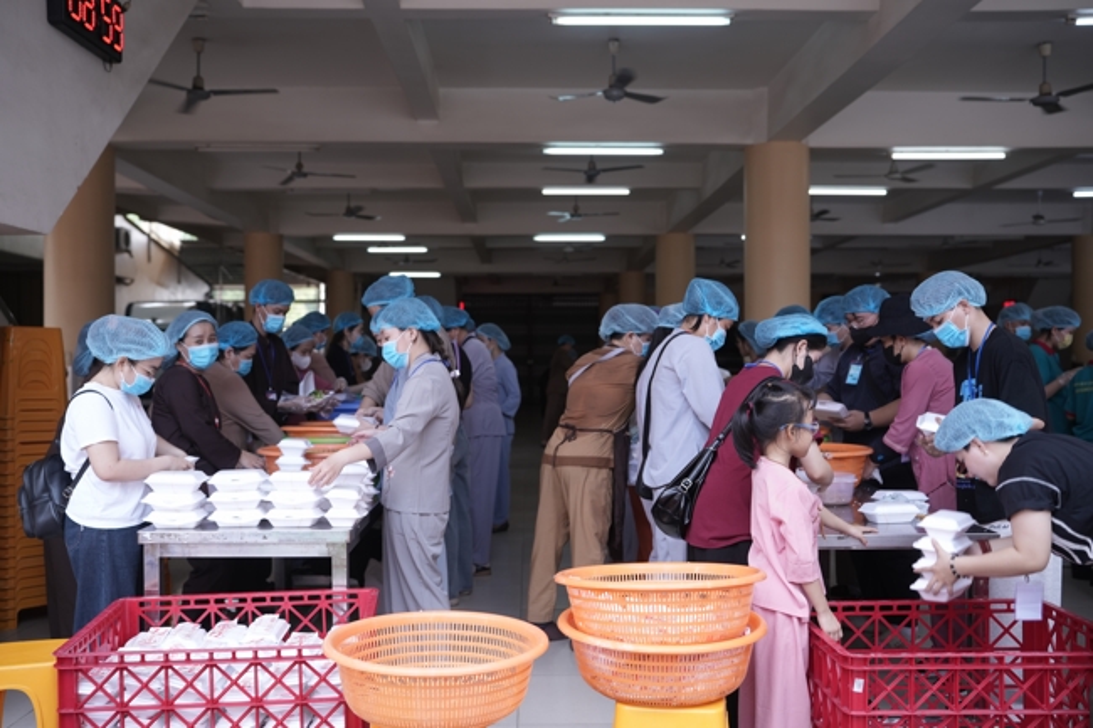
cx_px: 546
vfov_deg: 37.8
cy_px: 364
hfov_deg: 54.4
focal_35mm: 35
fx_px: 1062
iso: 200
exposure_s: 1/160
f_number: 2.8
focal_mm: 35
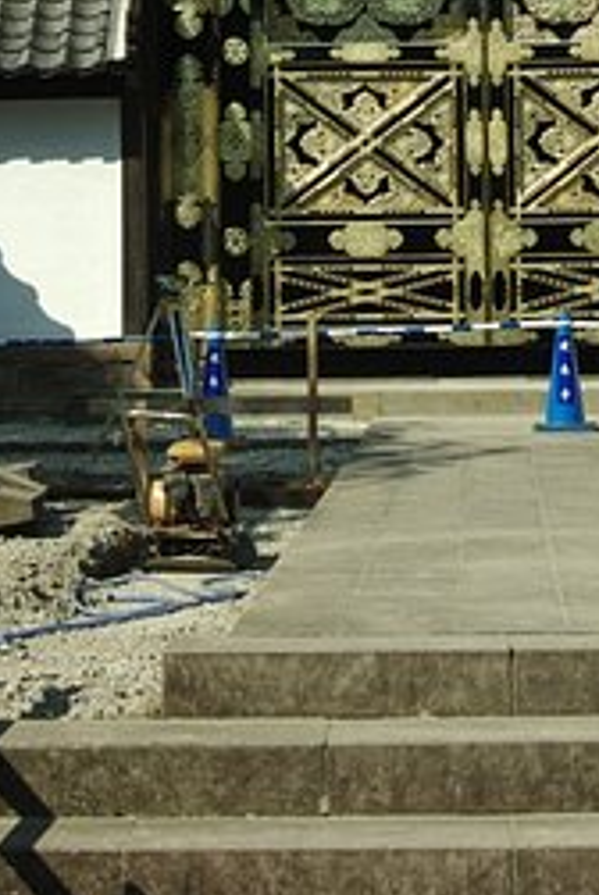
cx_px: 487
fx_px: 2813
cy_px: -7
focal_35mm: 113
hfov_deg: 12.1
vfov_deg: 17.6
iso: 100
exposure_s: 1/200
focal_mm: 37
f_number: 9
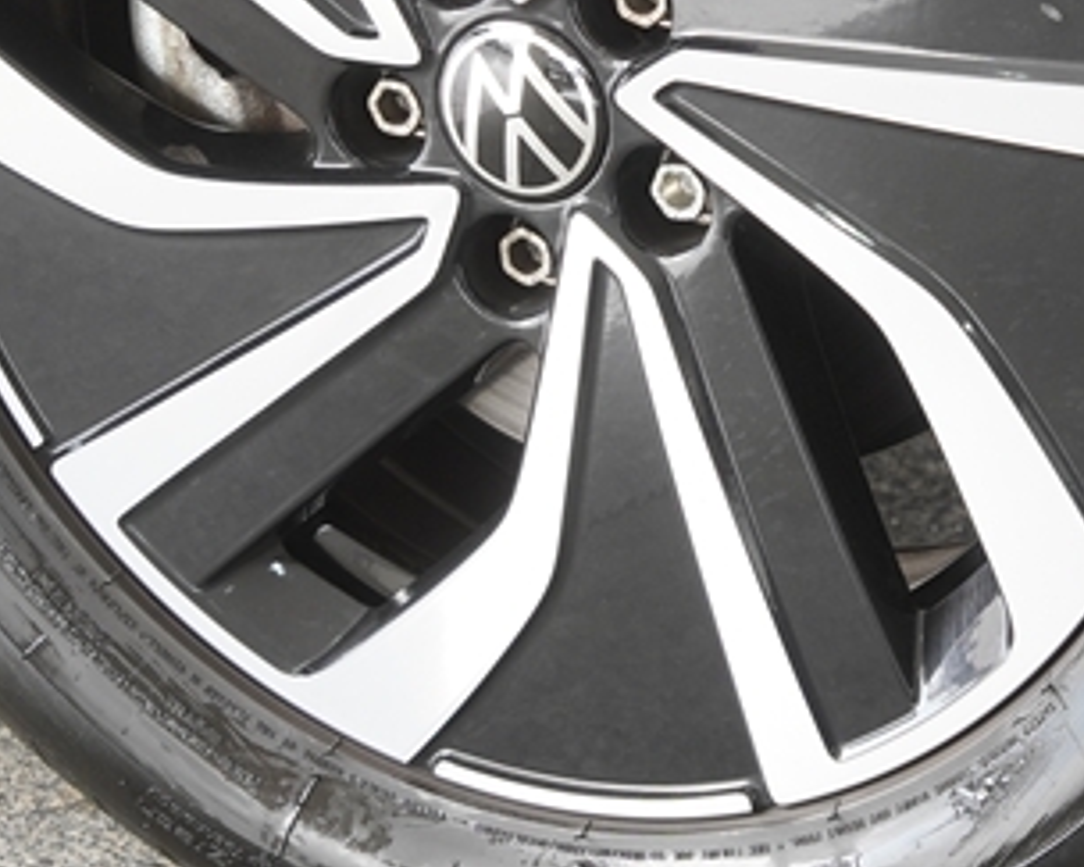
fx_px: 6703
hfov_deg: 9.2
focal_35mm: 209
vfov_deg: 7.4
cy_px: 130
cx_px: 724
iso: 250
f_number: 4
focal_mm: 44
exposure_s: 1/80
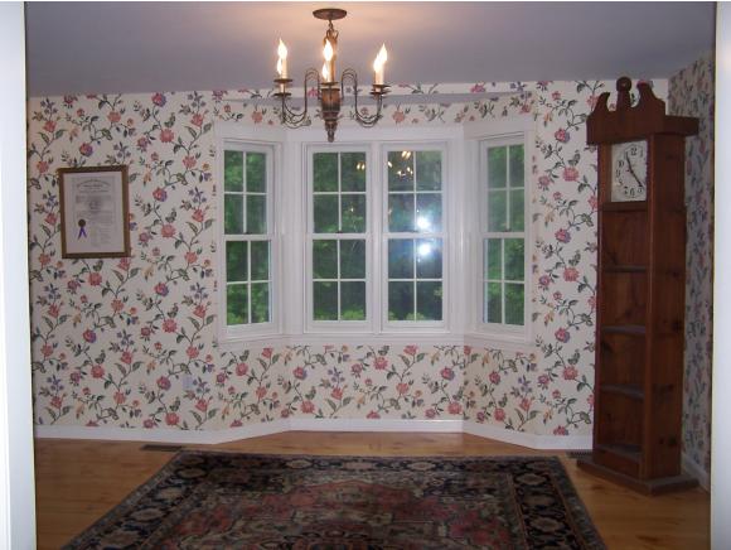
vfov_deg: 37.8
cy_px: 275
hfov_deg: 48.9
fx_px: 803
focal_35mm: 38
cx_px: 366
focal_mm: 6.3
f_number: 2.8
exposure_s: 1/60
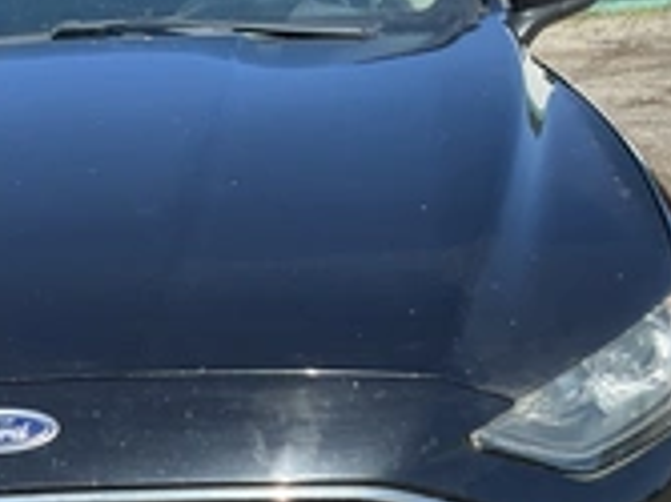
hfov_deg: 28.0
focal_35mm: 67
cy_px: 554
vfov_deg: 20.8
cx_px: 72
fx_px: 1298
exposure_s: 1/978
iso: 25
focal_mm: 3
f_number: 1.8
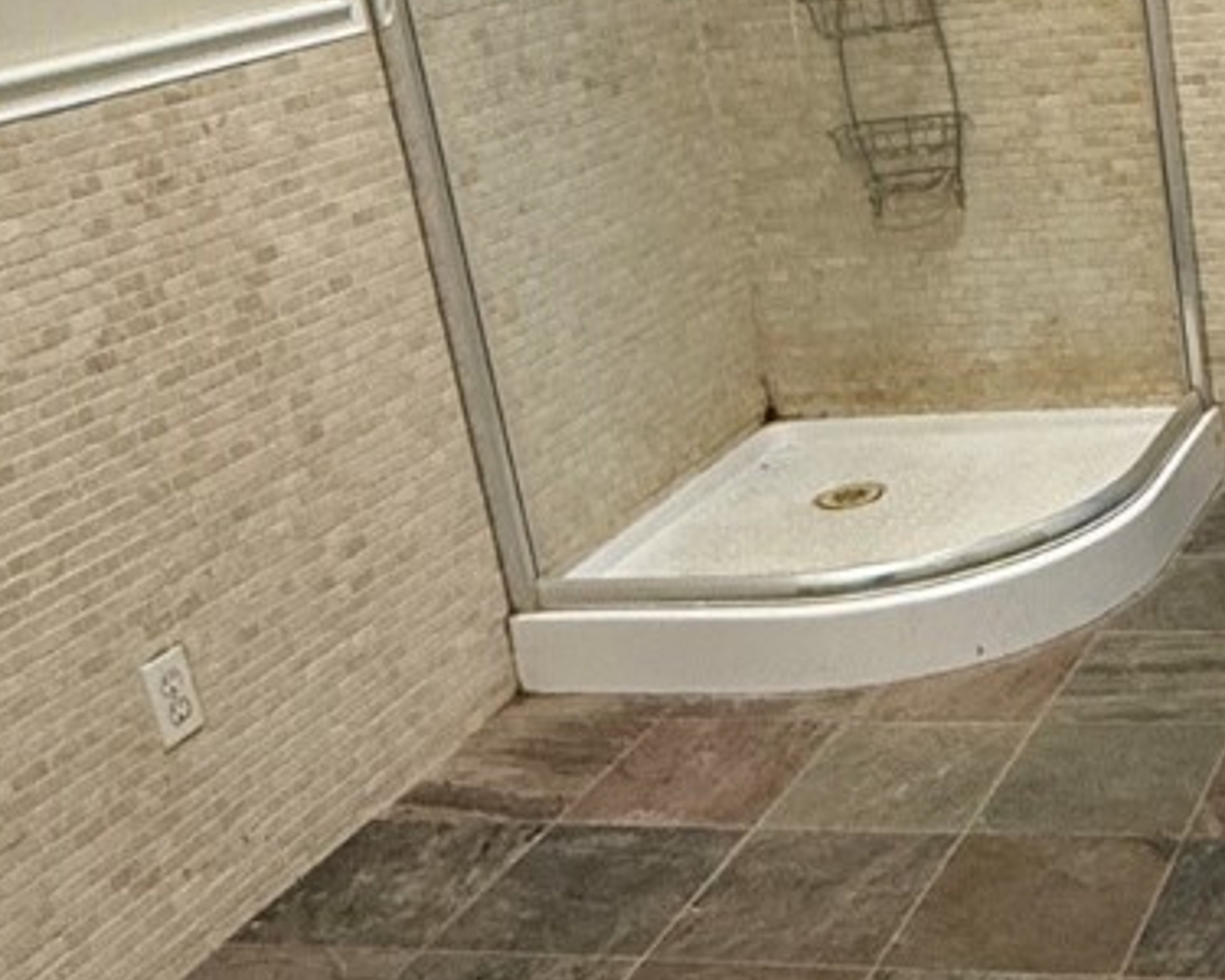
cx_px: 1313
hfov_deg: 30.4
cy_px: 369
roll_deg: +5.3
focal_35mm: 56
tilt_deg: -17.5
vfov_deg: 27.0
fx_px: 2030
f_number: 2.2
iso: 320
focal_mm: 2.22
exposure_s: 1/60
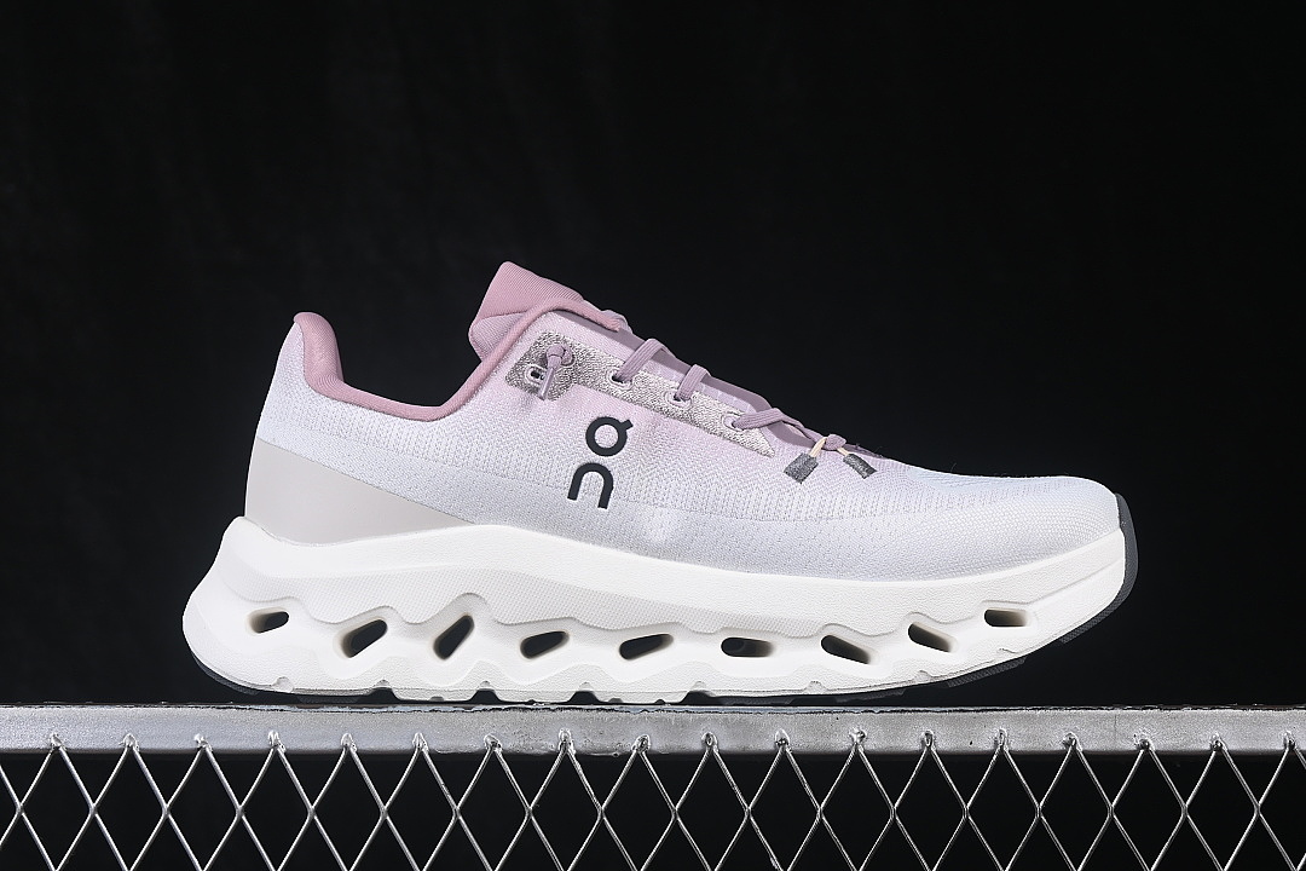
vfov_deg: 18.2
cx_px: 653
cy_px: 436
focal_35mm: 75
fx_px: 2721
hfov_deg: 27.0
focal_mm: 50
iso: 160
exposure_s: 1/80
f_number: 8
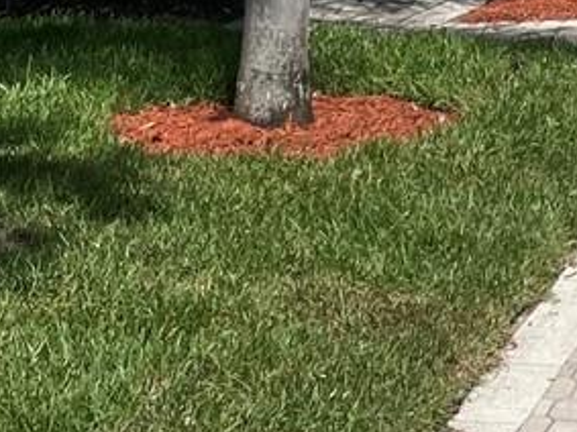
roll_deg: -0.4
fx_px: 2449
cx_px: 707
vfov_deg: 9.4
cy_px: -456
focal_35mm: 147
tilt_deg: +5.0
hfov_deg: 13.1
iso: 32
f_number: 1.6
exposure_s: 1/5291
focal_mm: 4.2
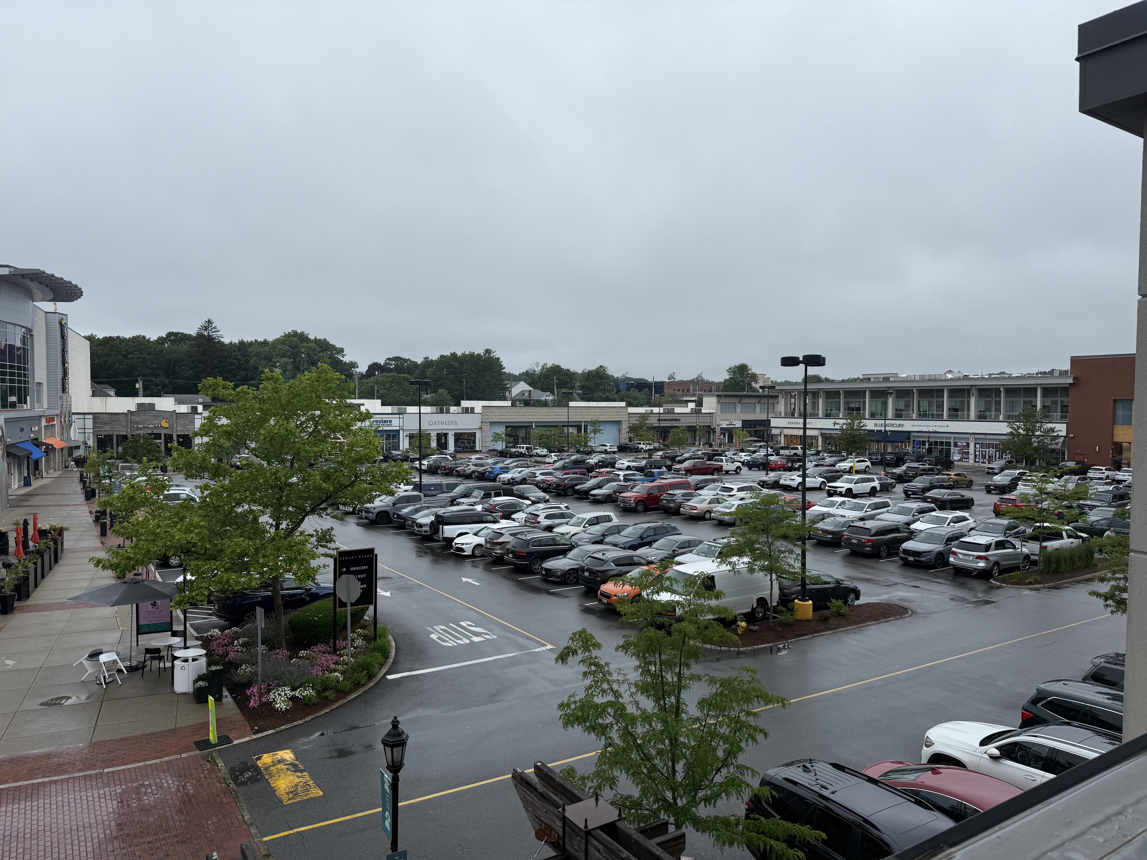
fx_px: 795
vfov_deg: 56.8
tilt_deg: -2.1
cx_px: 574
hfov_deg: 71.6
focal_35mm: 24
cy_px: 430
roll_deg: -1.8
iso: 80
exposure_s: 1/2445
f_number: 1.78
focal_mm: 6.76
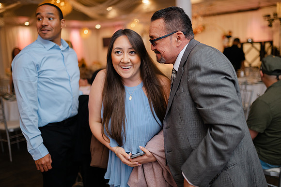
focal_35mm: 35
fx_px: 273
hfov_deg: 54.4
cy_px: 94
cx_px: 140
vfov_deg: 37.9
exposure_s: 1/160
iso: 400
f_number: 1.4
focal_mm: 35
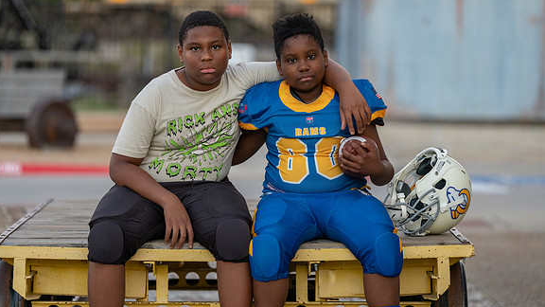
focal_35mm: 151
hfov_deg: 14.2
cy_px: 128
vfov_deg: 8.0
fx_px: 2182
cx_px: 272
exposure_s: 1/320
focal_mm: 143
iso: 2500
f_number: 2.8
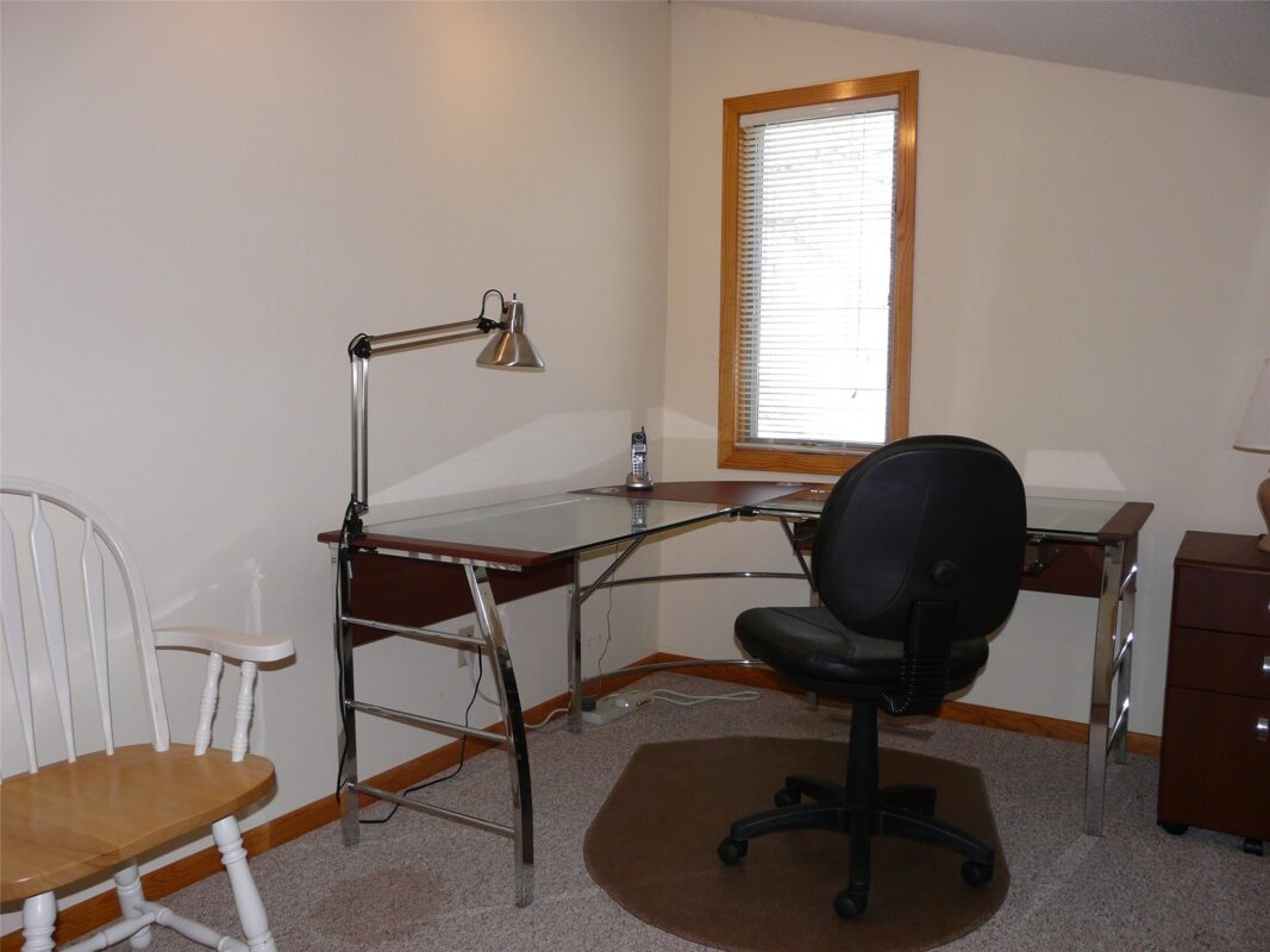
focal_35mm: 28
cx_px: 635
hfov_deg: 63.4
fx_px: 1027
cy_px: 476
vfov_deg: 49.7
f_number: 2.8
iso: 100
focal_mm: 4.6
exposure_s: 1/30
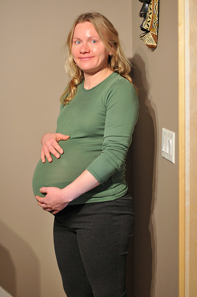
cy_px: 148
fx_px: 617
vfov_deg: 27.0
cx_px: 98
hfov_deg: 18.1
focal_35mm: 75
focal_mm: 50
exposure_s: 1/125
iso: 900
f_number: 2
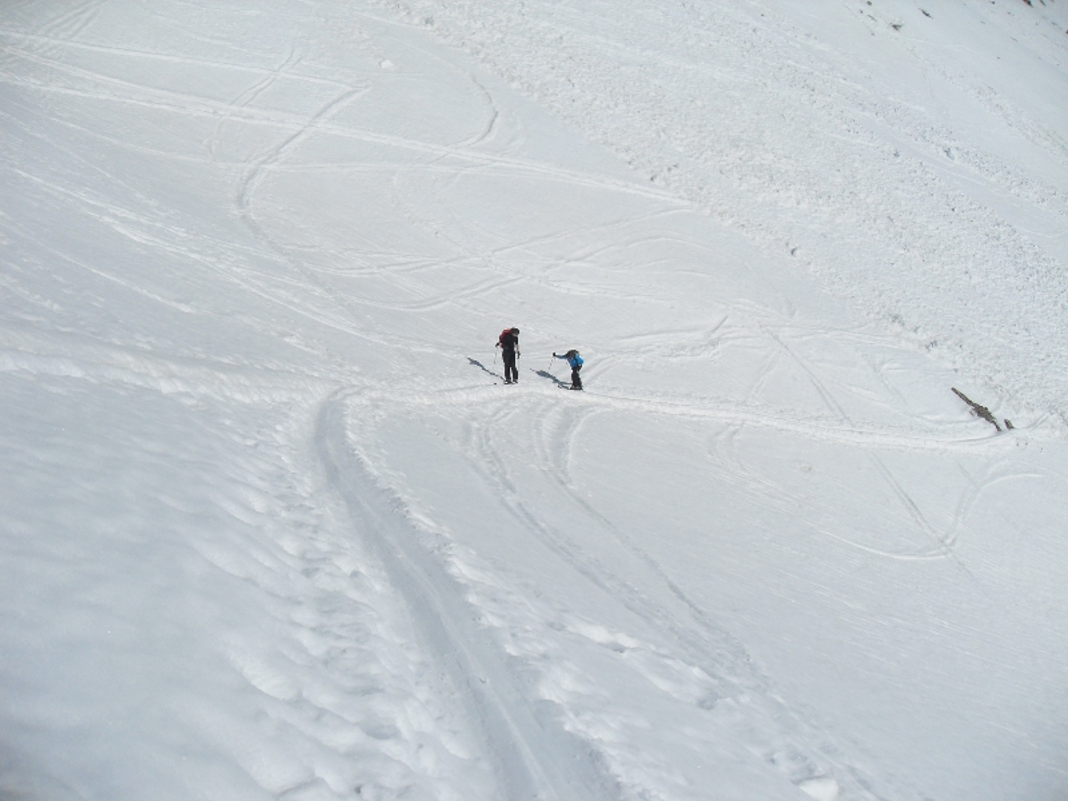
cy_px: 400
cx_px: 534
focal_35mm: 35
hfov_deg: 52.6
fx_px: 1080
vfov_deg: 40.7
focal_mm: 6.3
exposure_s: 1/1500
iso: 80
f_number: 7
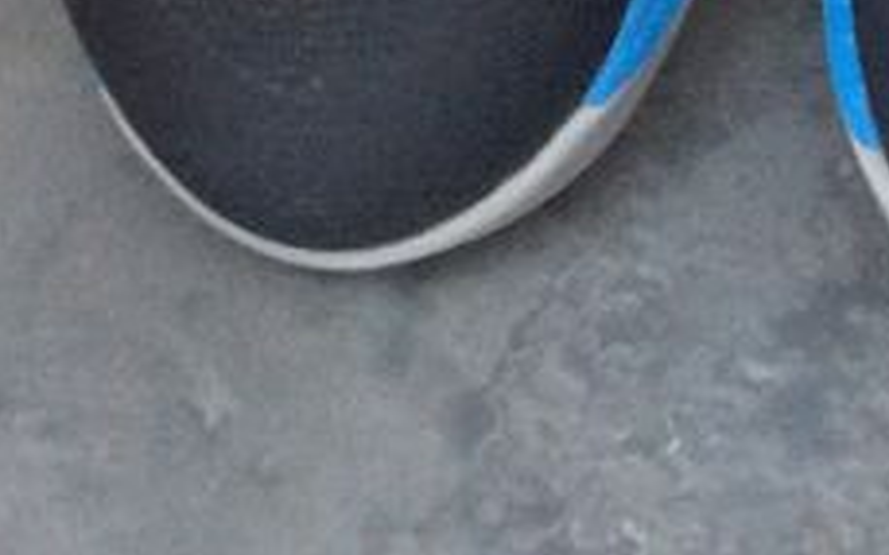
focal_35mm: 148
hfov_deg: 14.0
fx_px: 3585
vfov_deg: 8.0
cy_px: -879
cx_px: 745
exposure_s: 1/25
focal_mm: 3.3
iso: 160
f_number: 2.4
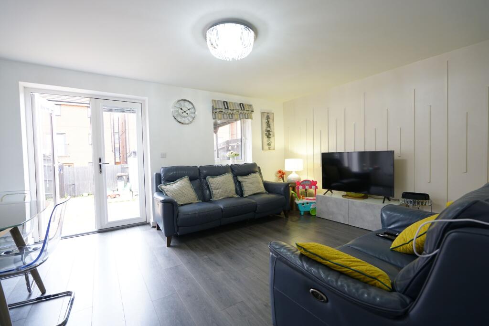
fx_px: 217
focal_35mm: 16
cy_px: 163
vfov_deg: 73.8
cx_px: 244
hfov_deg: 96.7
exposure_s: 1/30
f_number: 4
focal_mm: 16
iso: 400
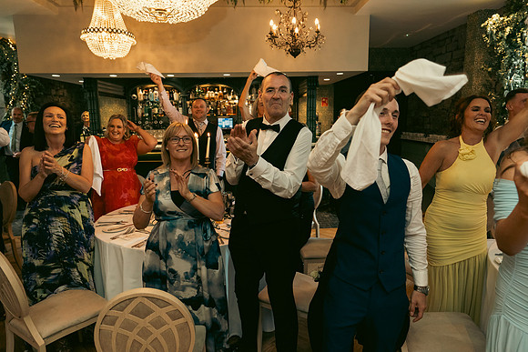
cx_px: 264
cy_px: 176
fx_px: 352
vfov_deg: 53.2
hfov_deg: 73.7
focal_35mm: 24
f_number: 3.5
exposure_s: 1/160
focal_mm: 24
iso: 2500
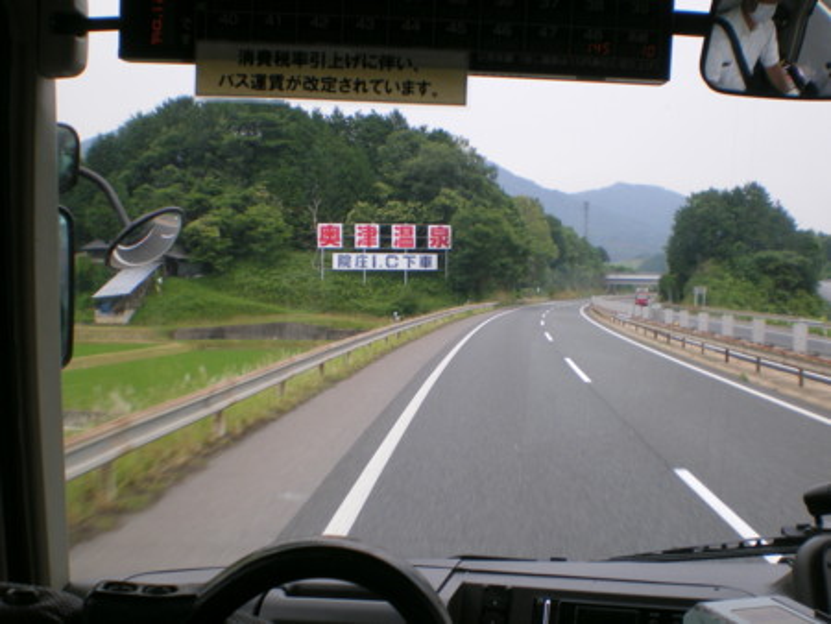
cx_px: 416
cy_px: 312
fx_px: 913
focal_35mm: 38
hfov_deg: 49.0
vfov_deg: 37.8
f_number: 4.6
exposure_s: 1/125
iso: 64
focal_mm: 6.3
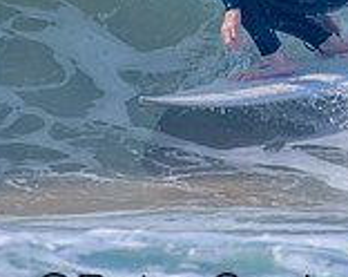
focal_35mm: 3501
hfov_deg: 0.6
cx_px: 207
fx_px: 35968
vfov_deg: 0.4
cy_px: -77
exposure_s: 1/2000
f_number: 11
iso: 1000
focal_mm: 1000
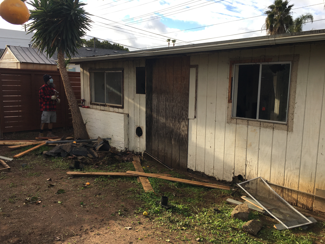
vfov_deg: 48.2
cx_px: 162
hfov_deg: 61.7
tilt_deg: -8.7
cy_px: 122
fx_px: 272
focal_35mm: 29
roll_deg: +0.2
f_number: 2.2
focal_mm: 4.15
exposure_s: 1/587
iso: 25
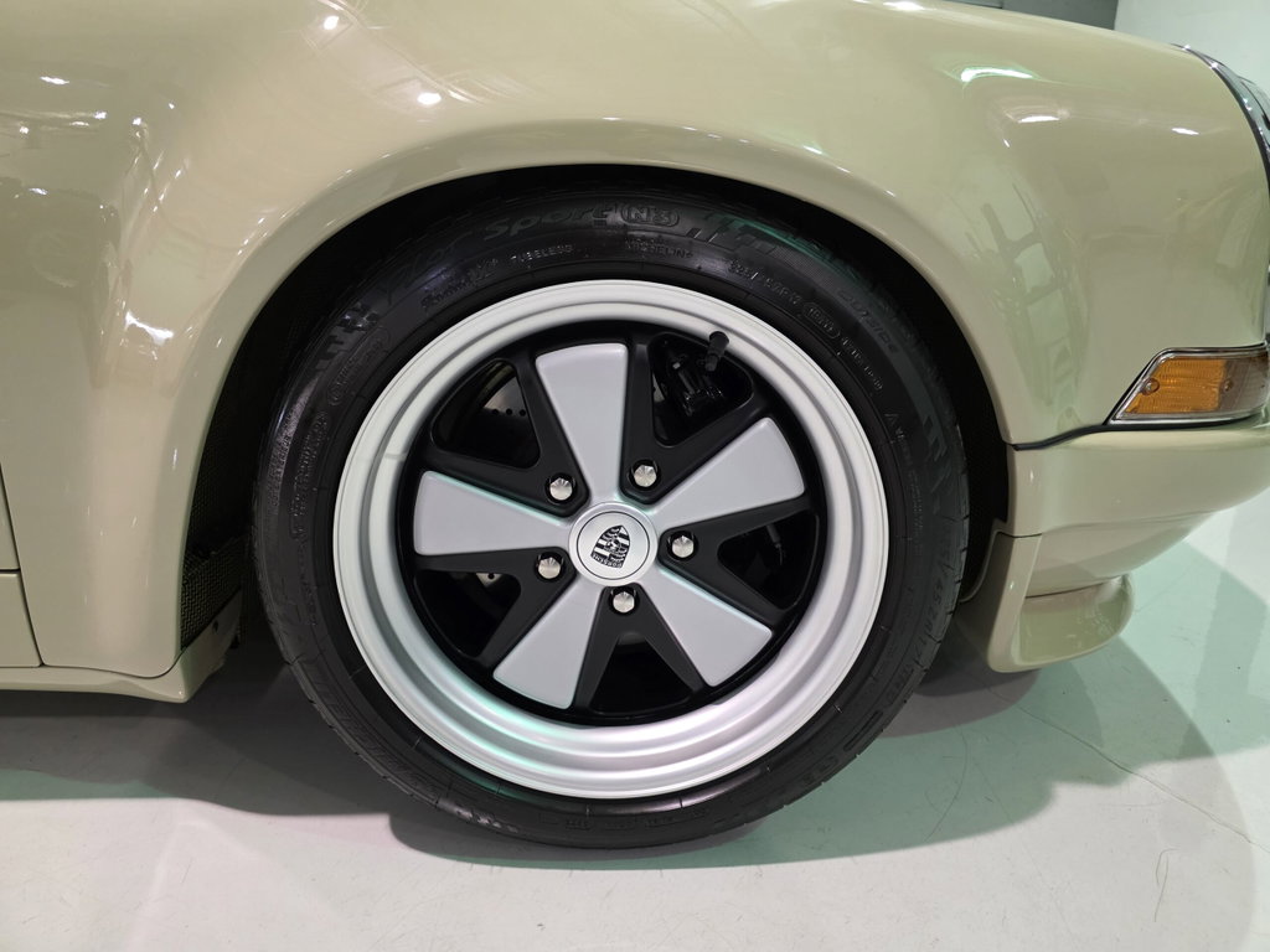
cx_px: 635
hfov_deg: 73.9
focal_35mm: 23
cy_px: 476
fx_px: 844
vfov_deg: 58.9
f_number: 1.7
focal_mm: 6.3
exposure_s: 1/120
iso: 640
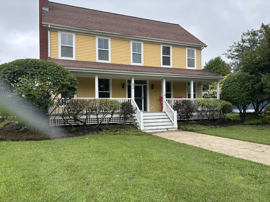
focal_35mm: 26
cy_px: 101
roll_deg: +0.8
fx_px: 203
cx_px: 135
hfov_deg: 67.3
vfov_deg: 53.1
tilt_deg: +0.8
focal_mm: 5.96
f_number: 1.6
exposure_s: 1/811
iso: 50
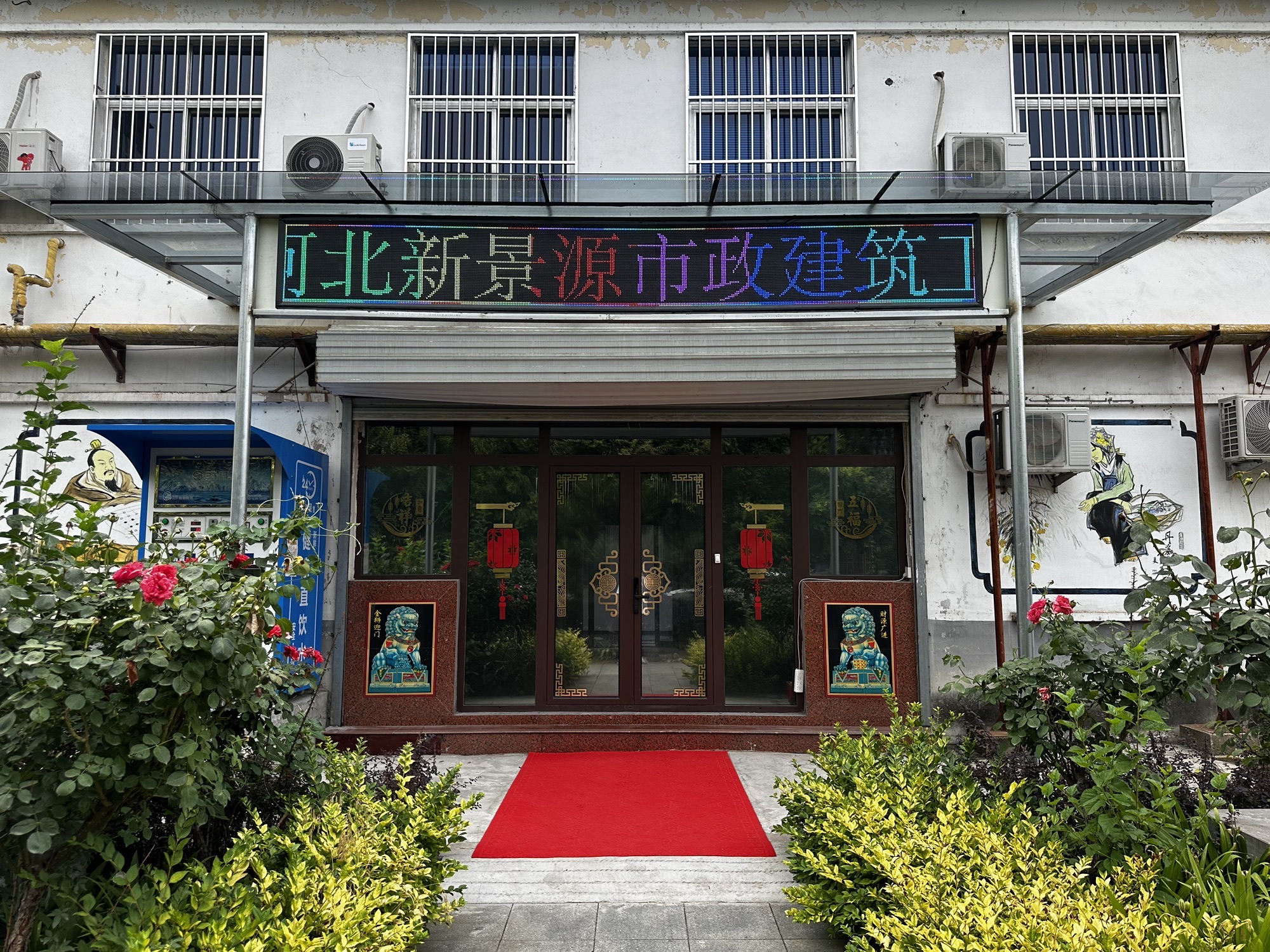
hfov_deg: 71.6
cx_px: 635
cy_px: 476
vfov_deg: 56.8
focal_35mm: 24
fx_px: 881
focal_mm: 6.86
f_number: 1.78
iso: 80
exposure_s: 1/355
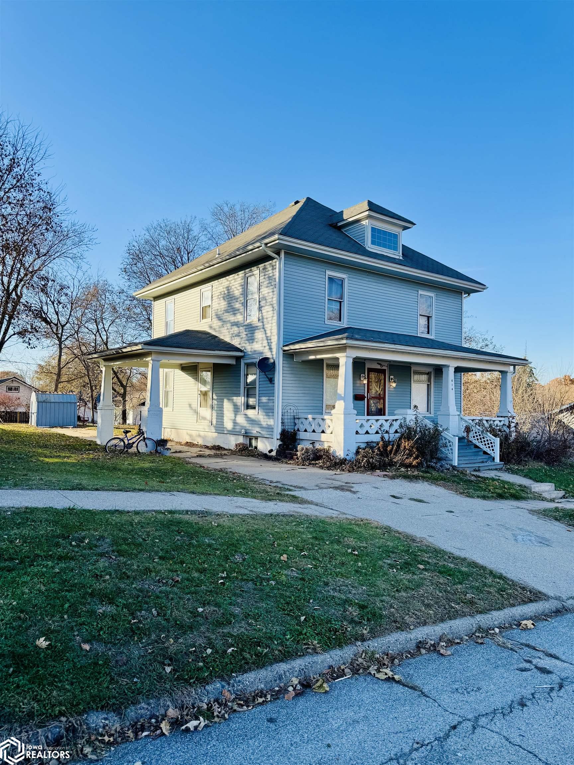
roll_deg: -0.2
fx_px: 531
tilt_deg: +1.6
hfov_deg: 56.8
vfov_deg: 71.6
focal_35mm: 24
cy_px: 382
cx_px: 287
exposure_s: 1/1869
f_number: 1.78
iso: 80
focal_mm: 6.76
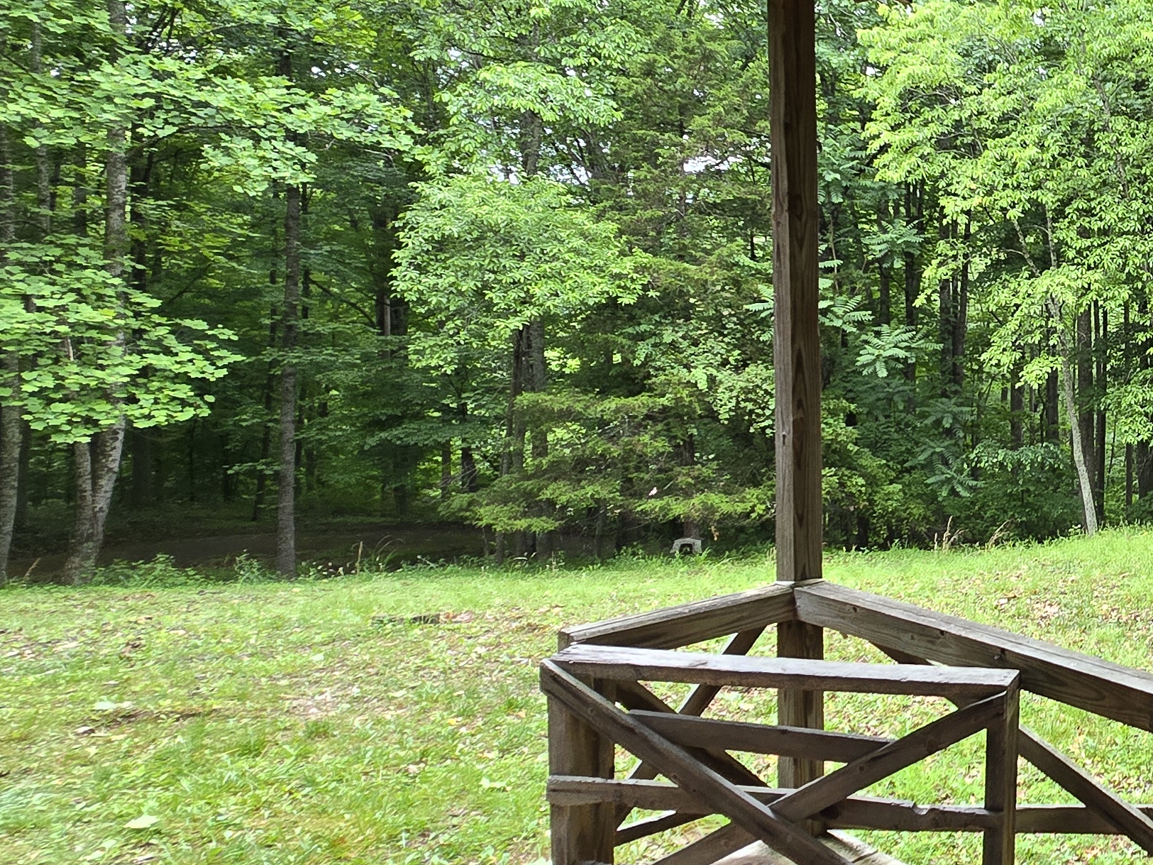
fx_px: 1066
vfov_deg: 43.6
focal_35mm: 32
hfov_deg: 42.4
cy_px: 299
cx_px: 1313
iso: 80
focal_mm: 2.2
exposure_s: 1/60
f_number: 2.2
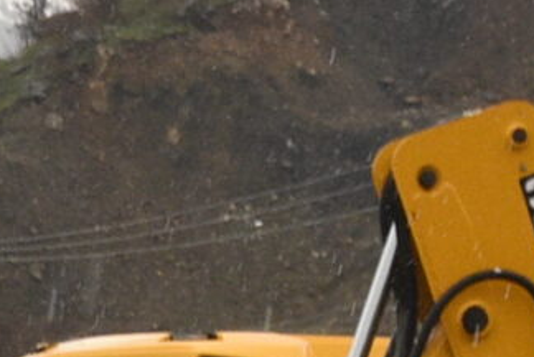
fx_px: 8452
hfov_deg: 3.6
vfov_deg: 2.4
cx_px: -527
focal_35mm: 569
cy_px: 1039
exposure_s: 1/400
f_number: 10
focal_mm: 48
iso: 1250
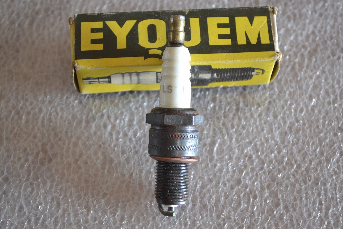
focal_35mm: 69
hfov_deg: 29.2
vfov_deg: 19.7
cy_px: 114
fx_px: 657
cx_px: 172
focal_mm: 46
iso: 800
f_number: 5.3
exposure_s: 1/40
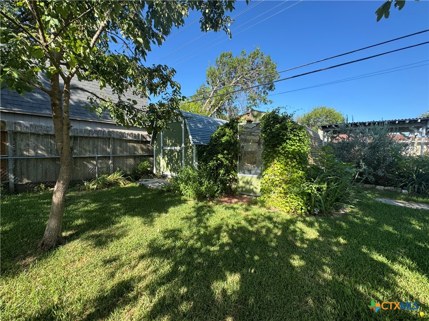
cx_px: 214
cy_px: 160
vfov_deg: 85.7
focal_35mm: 14
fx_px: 174
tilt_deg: -3.9
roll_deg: -0.7
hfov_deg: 102.1
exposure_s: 1/512
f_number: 2.2
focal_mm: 2.22
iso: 40
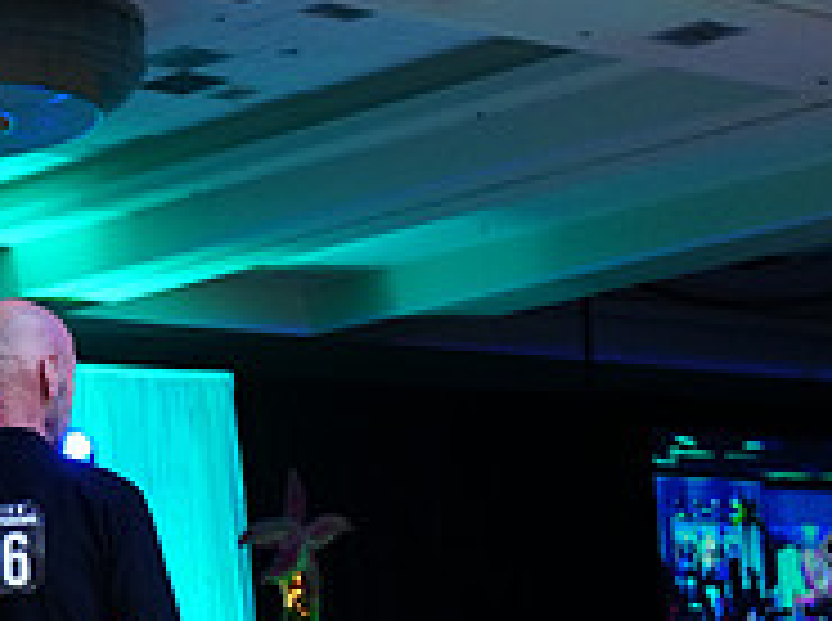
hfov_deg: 14.8
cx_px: 591
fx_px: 3190
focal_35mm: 133
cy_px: 976
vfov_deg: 10.7
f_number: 4
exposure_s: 1/400
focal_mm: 44
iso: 2500
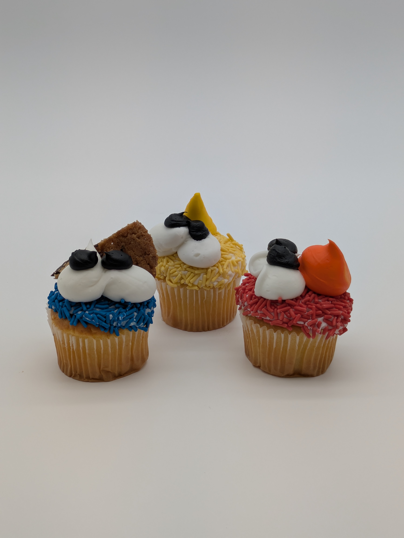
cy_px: 269
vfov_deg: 37.5
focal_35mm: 51
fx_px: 793
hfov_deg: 28.6
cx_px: 202
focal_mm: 5.43
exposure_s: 1/697
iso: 57
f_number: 1.89
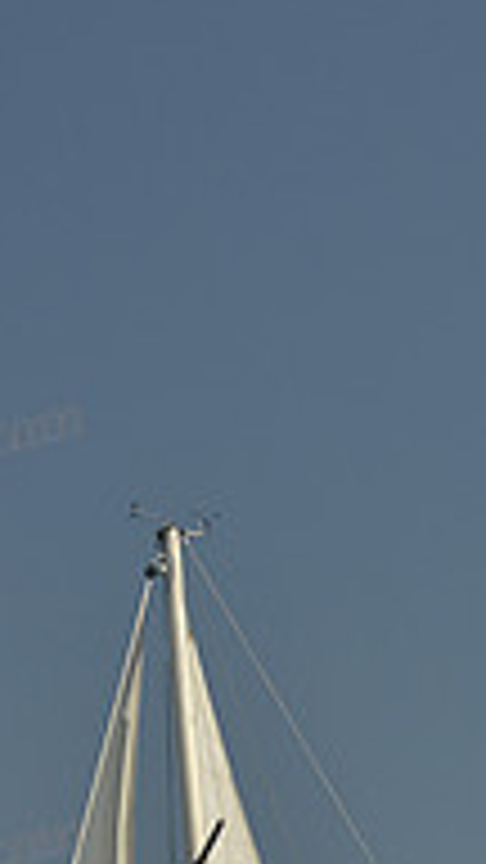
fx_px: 5430
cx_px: 317
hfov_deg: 5.1
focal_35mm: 237
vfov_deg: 9.0
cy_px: 1071
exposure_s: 1/1000
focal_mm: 75
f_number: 9
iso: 280
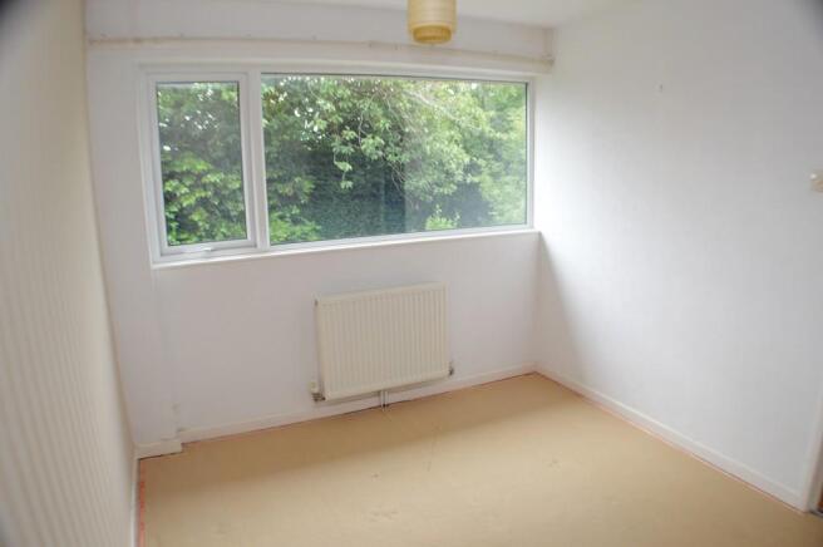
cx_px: 412
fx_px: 685
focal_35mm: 30
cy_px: 274
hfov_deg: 62.0
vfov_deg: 43.5
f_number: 4.5
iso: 400
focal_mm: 20
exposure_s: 1/80
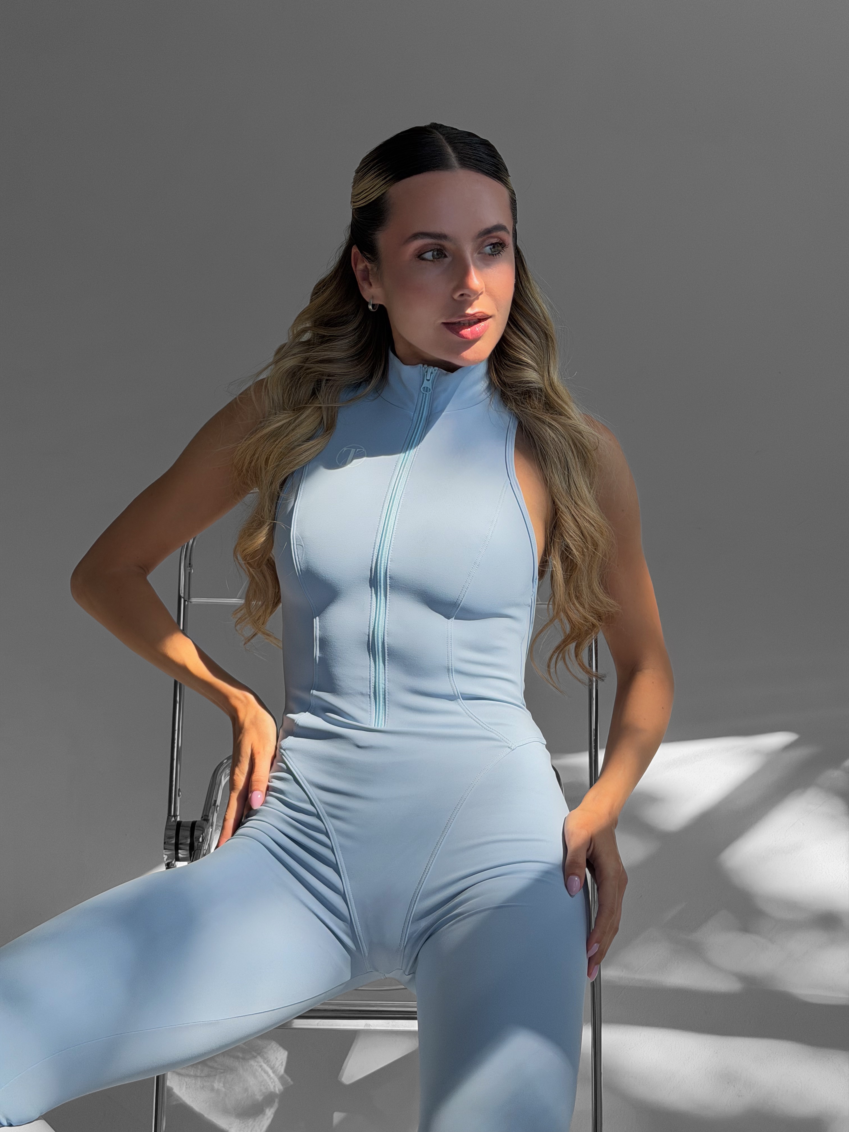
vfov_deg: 39.7
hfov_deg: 30.3
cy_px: 566
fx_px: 1570
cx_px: 424
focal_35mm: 48
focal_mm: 6.76
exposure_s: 1/1900
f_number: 1.8
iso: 80
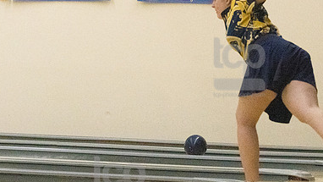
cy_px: 68
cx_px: 239
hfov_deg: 10.5
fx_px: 1756
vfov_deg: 5.9
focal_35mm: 205
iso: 10000
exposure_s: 1/1250
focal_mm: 86
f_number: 4.5
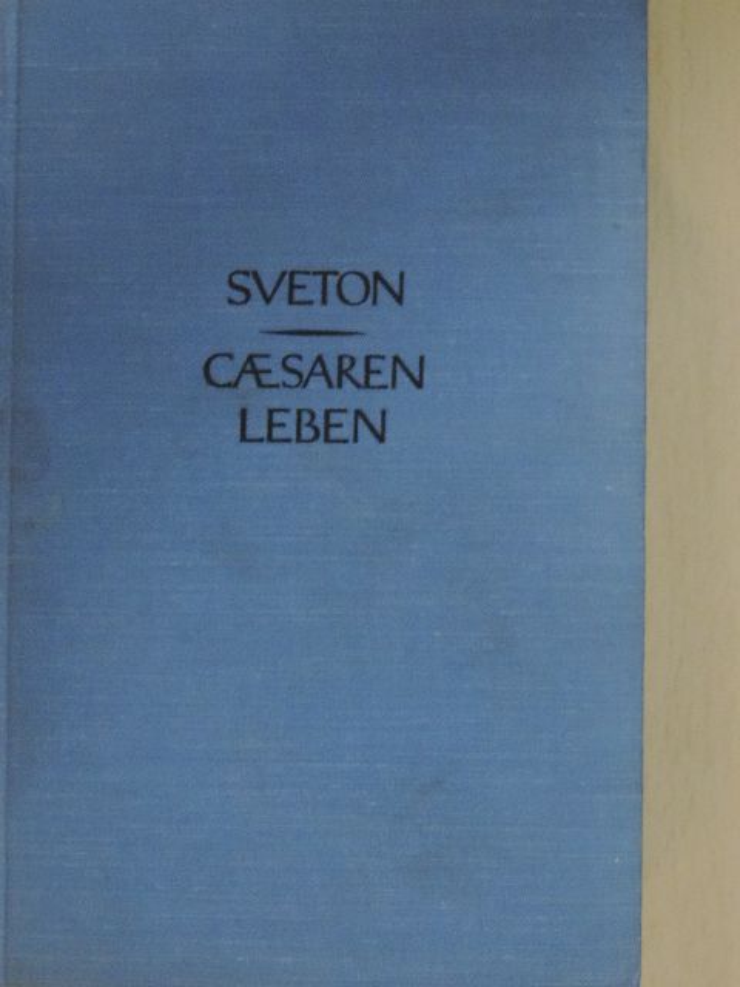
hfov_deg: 17.4
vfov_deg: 23.0
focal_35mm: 85
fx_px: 2423
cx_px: 370
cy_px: 494
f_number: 4
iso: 1100
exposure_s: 1/50
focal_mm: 15.1
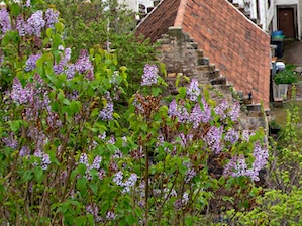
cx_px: 517
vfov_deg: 10.8
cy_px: -58
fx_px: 1177
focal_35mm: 135
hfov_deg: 13.4
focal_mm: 28
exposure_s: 1/320
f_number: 4
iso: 400
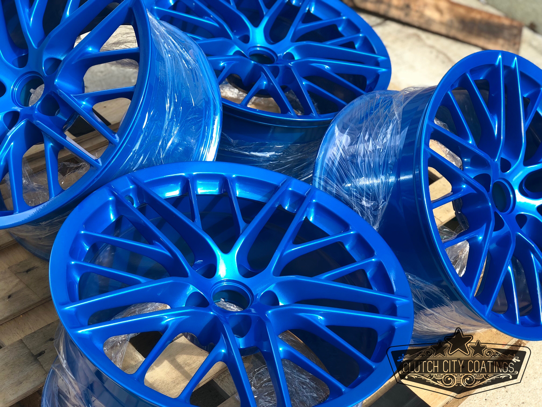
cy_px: 204
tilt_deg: -38.3
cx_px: 271
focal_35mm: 57
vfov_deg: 25.7
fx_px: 892
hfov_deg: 33.8
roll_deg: -18.7
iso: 25
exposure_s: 1/120
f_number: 2.8
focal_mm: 6.6
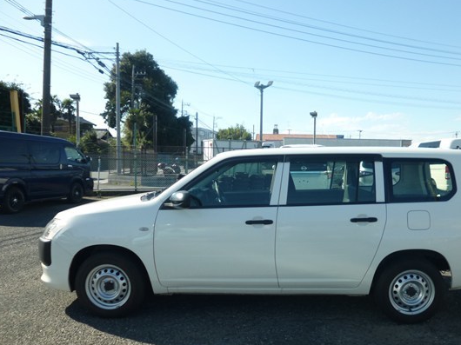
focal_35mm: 29
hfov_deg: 61.3
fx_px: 386
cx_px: 268
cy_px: 185
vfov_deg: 48.2
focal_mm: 4.3
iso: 100
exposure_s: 1/125
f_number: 9
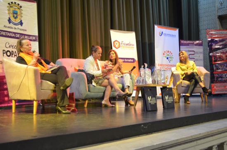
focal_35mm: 45
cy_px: 75
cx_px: 114
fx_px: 283
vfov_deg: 29.7
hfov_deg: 43.7
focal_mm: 30
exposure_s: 1/20
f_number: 4.5
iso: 800
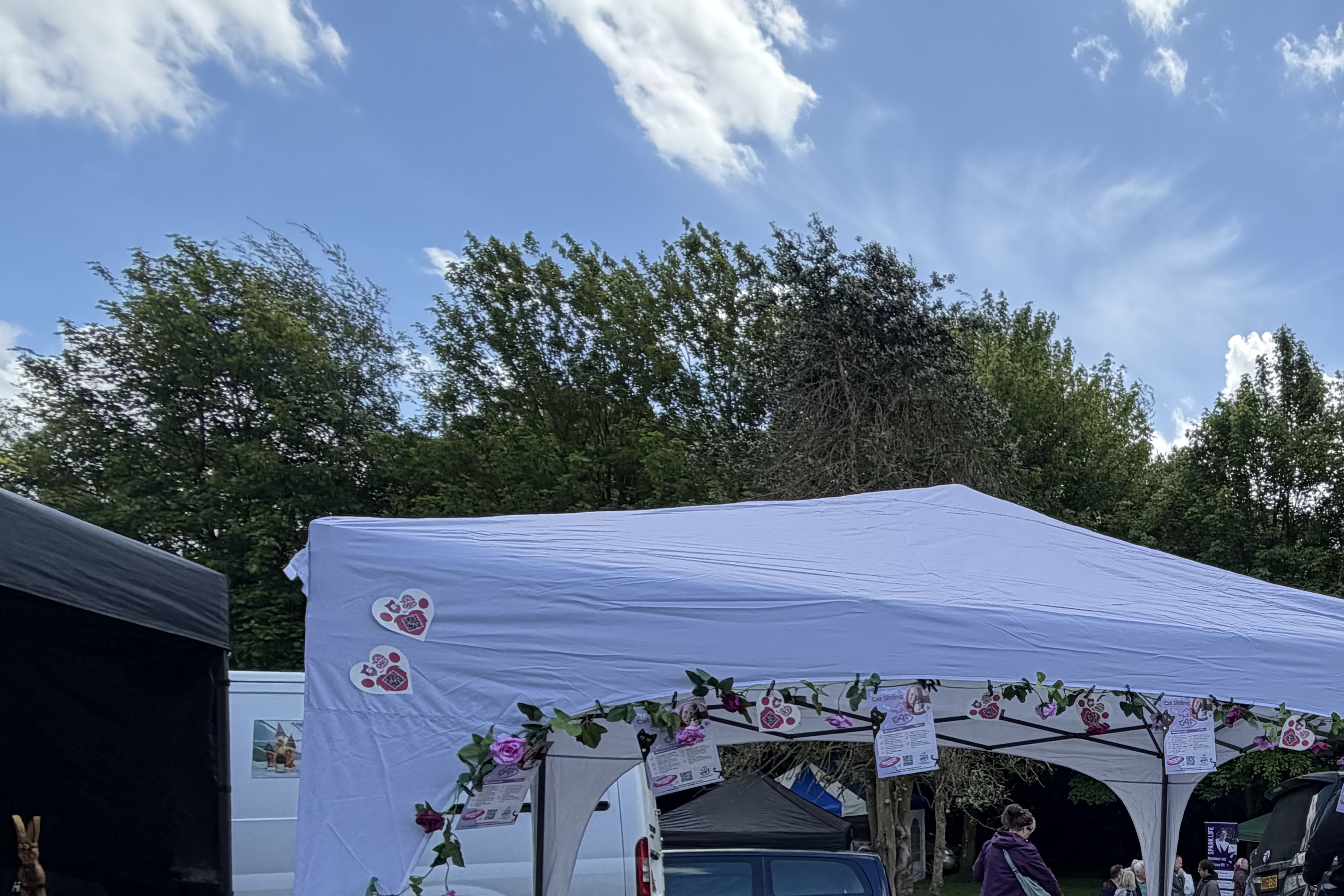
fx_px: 1083
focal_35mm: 29
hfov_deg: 54.4
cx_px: 1238
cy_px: 839
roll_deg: -1.7
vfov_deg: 40.8
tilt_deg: -2.2
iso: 40
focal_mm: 2.22
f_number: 2.2
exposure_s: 1/770
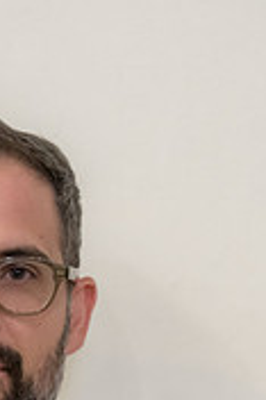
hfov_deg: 3.2
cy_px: 493
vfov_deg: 4.8
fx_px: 4797
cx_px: -5
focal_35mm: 432
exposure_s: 1/80
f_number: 4
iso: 5000
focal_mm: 169
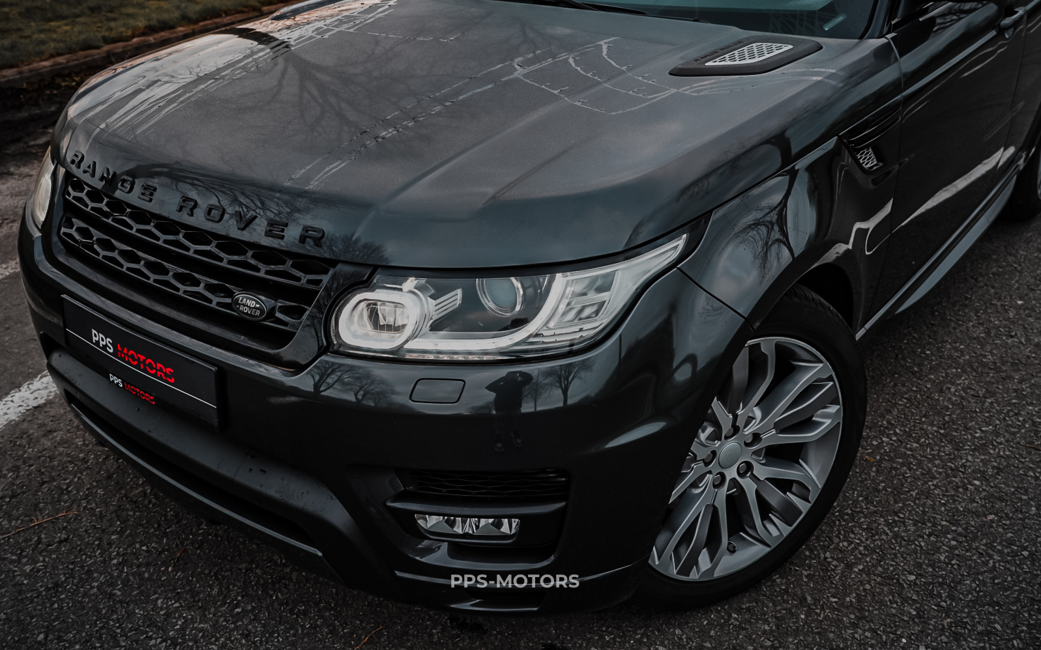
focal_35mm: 32
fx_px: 908
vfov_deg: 39.4
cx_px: 517
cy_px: 301
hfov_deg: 59.7
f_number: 5.6
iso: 100
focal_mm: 31
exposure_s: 1/50
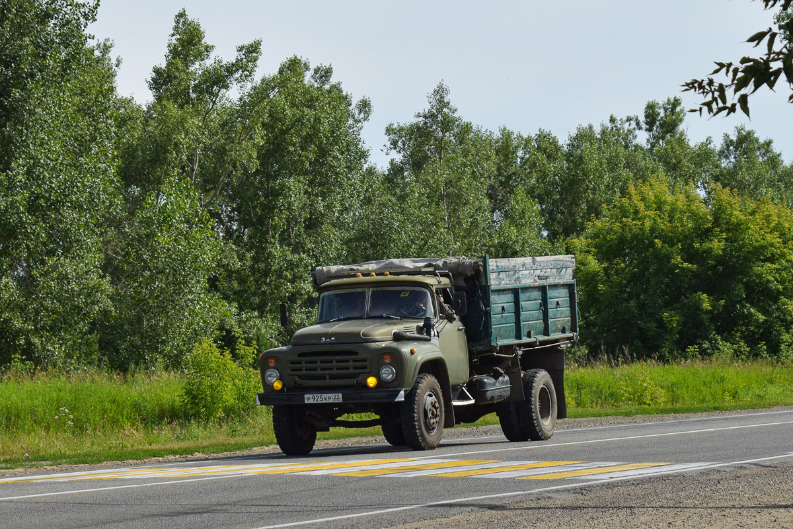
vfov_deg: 16.6
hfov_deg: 24.6
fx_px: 1817
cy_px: 264
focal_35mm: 82
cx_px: 396
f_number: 6.3
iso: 200
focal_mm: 55
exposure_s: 1/1000
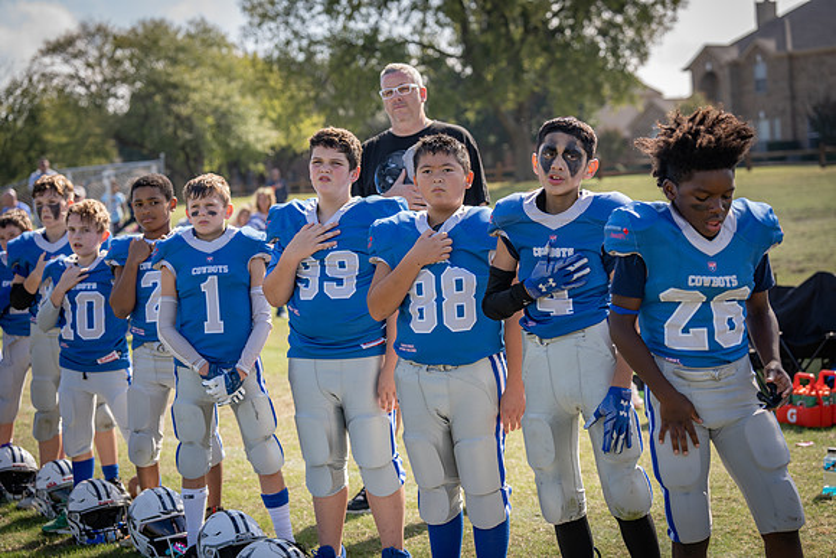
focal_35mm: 70
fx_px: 1626
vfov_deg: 19.5
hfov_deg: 28.8
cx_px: 418
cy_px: 279
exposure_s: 1/500
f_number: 3.5
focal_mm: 70
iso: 100
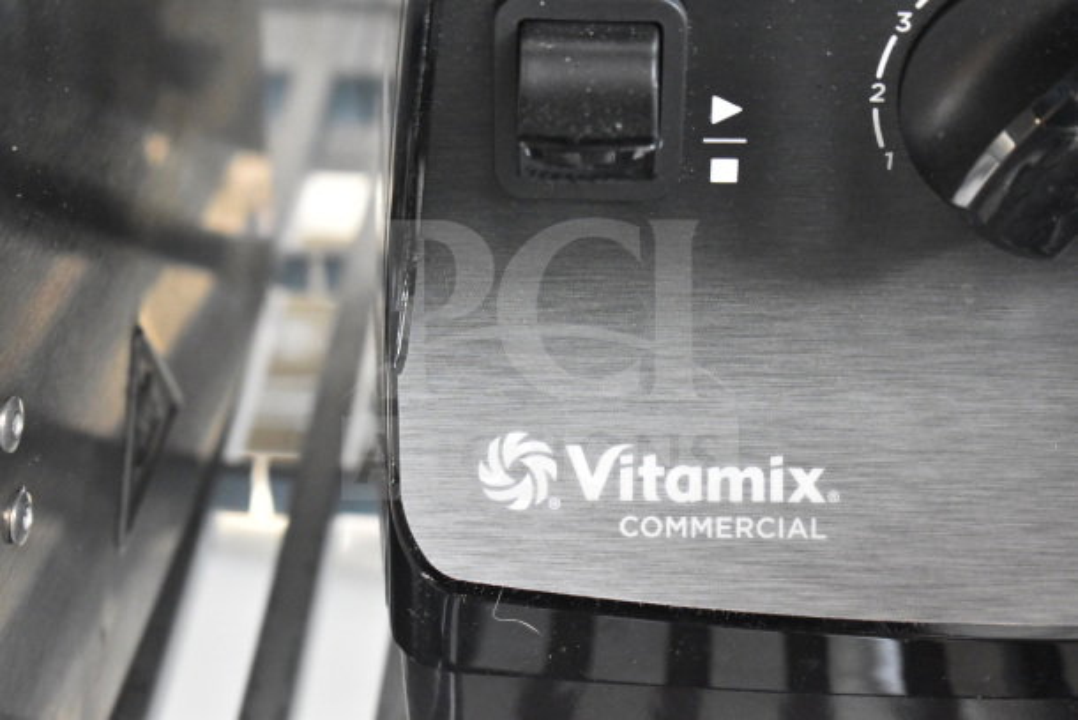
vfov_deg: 16.6
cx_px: 539
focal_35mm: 82
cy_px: 360
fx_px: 2471
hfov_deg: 24.6
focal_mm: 55
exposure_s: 1/100
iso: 9000
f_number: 5.6
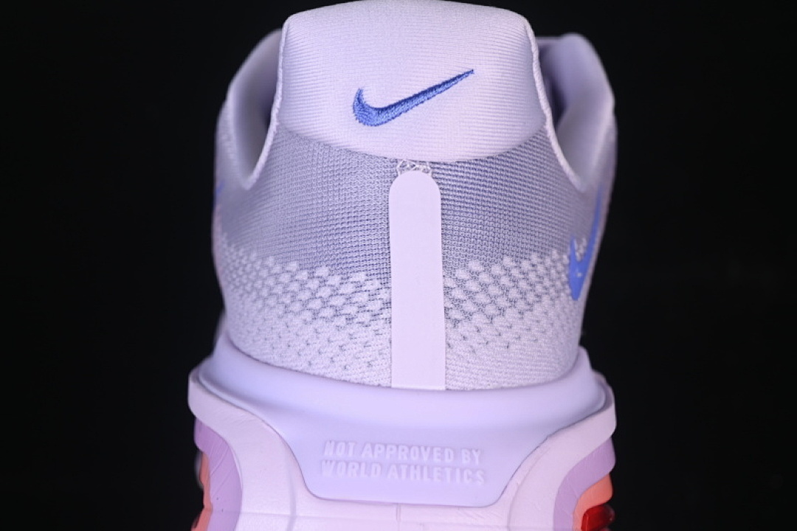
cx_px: 398
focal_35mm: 75
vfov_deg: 18.2
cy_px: 266
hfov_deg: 27.0
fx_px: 1660
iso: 160
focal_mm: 50
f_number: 7.1
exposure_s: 1/80
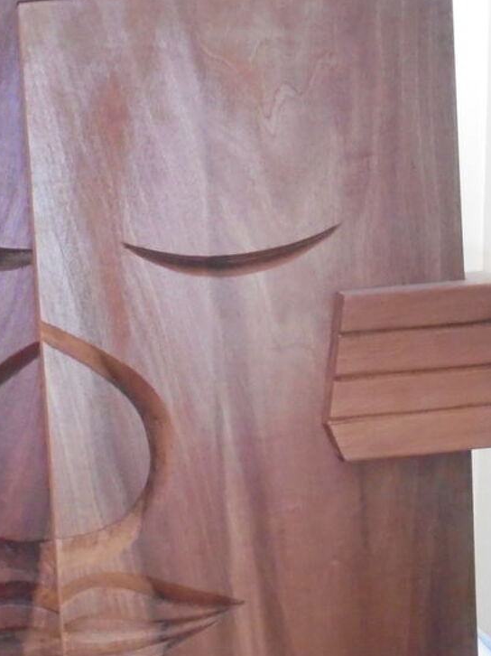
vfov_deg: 24.7
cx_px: 110
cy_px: 324
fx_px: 1495
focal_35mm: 79
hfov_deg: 18.5
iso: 800
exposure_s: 1/200
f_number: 4.5
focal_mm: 7.8
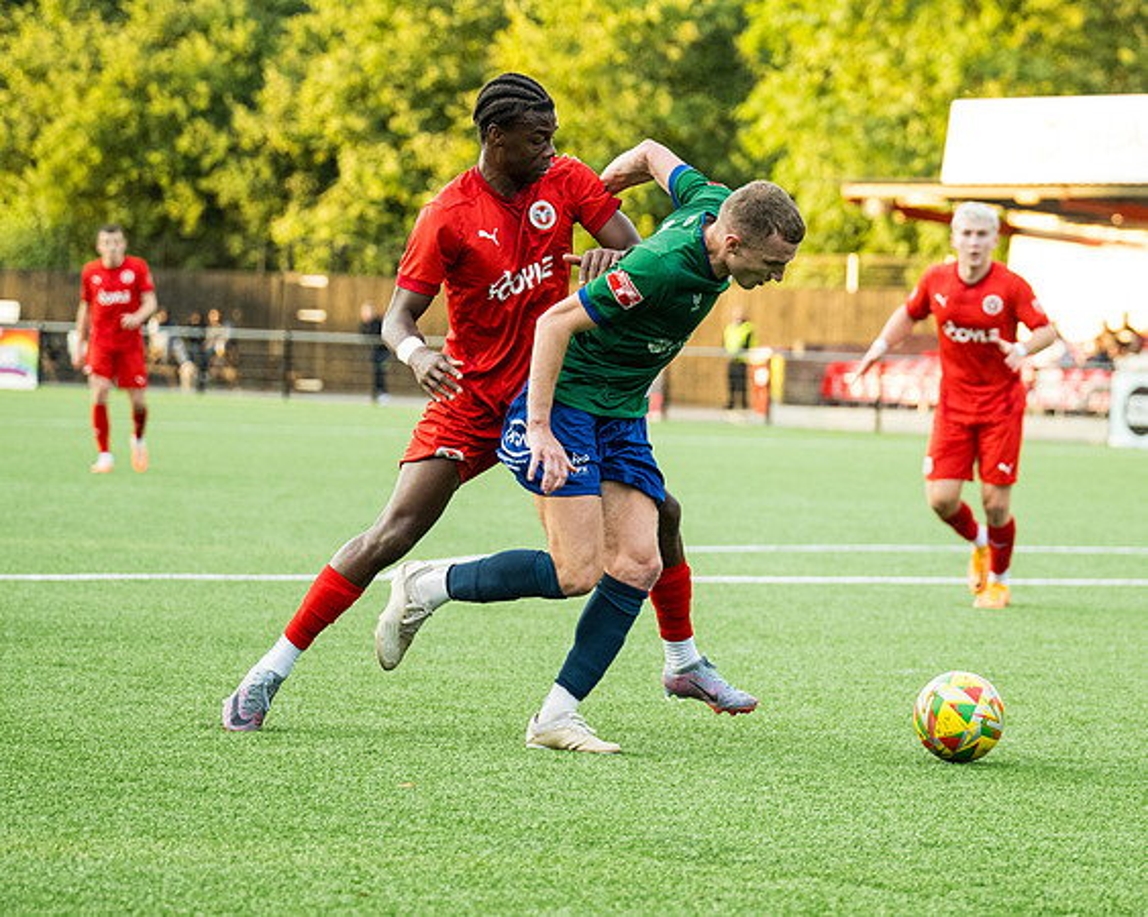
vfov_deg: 9.1
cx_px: 759
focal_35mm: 170
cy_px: 458
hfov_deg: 11.4
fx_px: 5761
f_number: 2.8
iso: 800
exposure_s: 1/800
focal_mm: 86
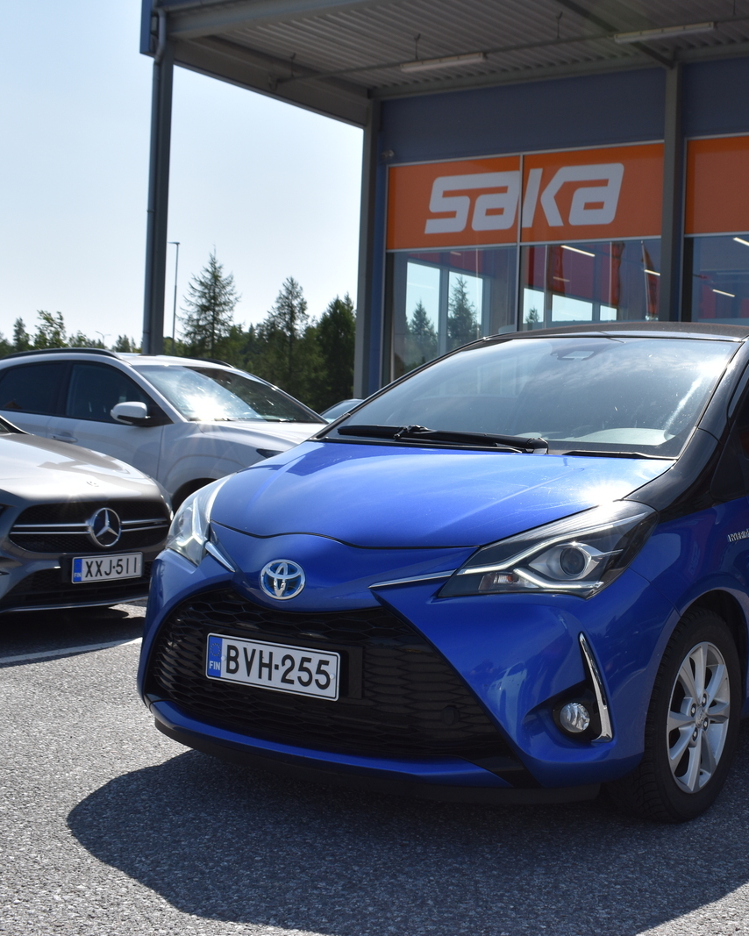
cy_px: 465
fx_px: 1302
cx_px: 563
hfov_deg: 31.5
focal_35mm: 47
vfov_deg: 39.5
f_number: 9.5
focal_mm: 22
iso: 200
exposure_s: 1/750
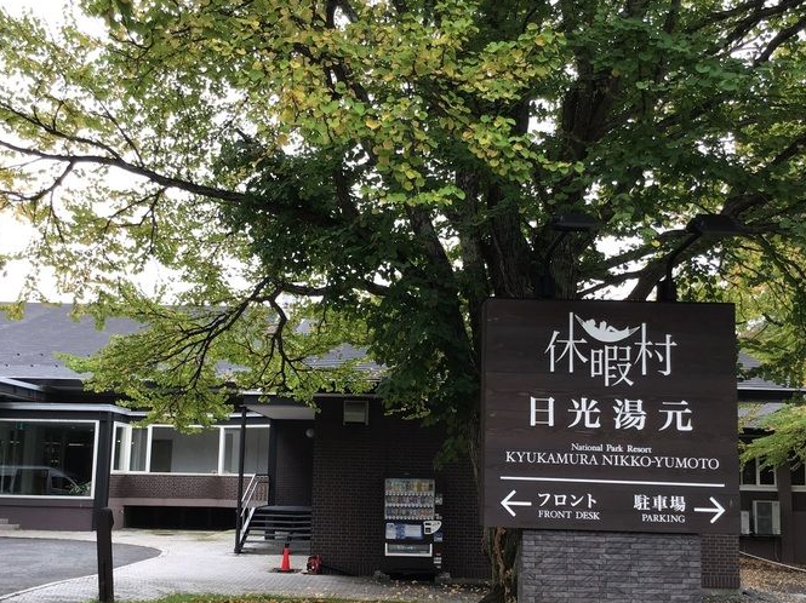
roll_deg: -2.8
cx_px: 390
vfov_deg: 37.5
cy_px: 363
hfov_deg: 49.0
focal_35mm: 38
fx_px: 884
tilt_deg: +5.2
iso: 32
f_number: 2.4
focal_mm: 3.3
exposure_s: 1/120
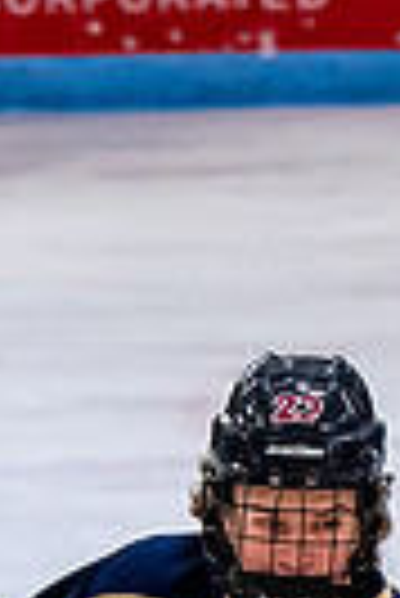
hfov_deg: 1.2
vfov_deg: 1.9
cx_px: 307
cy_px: 735
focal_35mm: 1107
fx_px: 18401
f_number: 3.5
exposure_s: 1/800
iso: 1600
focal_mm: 105
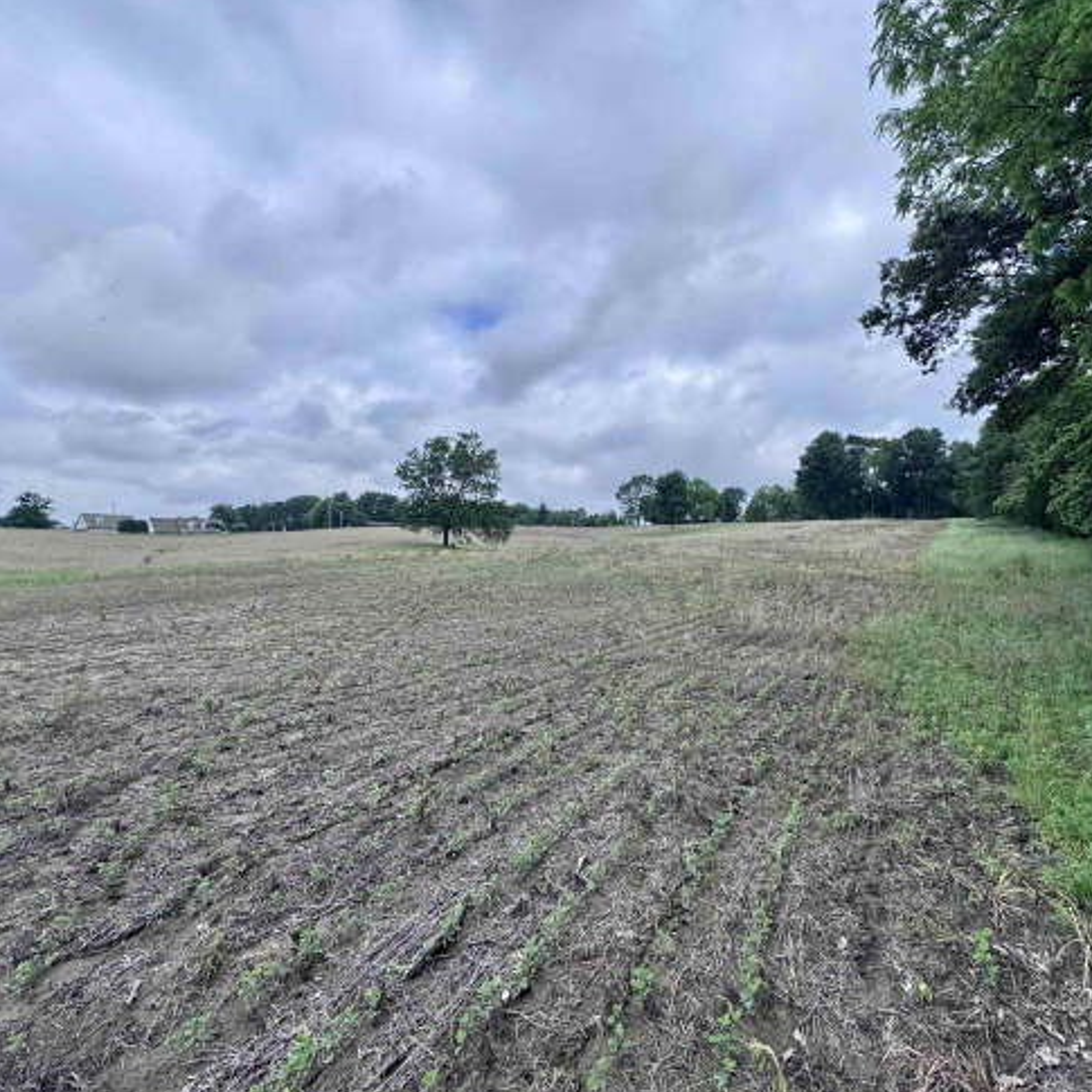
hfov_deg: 83.9
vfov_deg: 84.0
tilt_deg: +0.6
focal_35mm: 17
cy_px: 554
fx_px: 607
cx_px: 569
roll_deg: +0.4
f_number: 2.2
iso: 50
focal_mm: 2.22
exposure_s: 1/2028
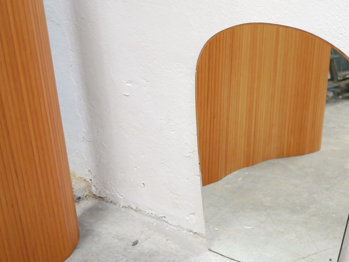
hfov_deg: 33.9
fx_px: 565
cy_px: 159
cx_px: 242
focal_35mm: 56
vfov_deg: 26.1
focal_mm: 20
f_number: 1.7
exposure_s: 1/60
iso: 1600
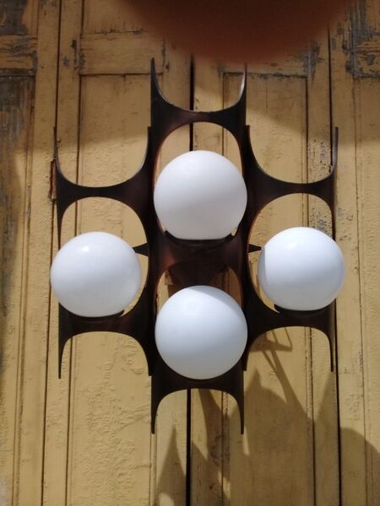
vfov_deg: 58.4
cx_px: 190
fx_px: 454
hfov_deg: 45.4
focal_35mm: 31
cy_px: 253
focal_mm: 3.3
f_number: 2.2
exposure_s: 1/2695
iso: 50
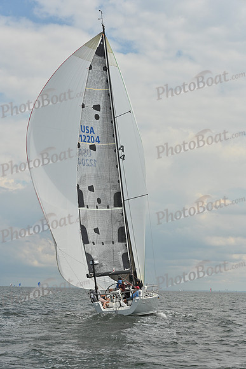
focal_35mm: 70
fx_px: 717
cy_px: 184
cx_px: 123
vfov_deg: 28.8
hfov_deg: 19.5
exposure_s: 1/1600
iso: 320
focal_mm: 70
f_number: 8
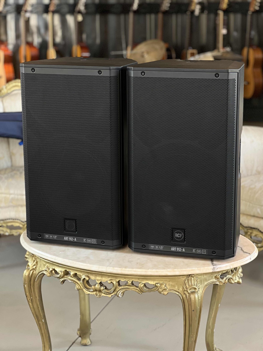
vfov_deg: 25.3
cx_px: 132
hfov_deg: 19.1
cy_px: 176
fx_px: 780
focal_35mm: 77
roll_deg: +1.2
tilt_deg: -13.0
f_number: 2.8
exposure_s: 1/40
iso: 400
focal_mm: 9
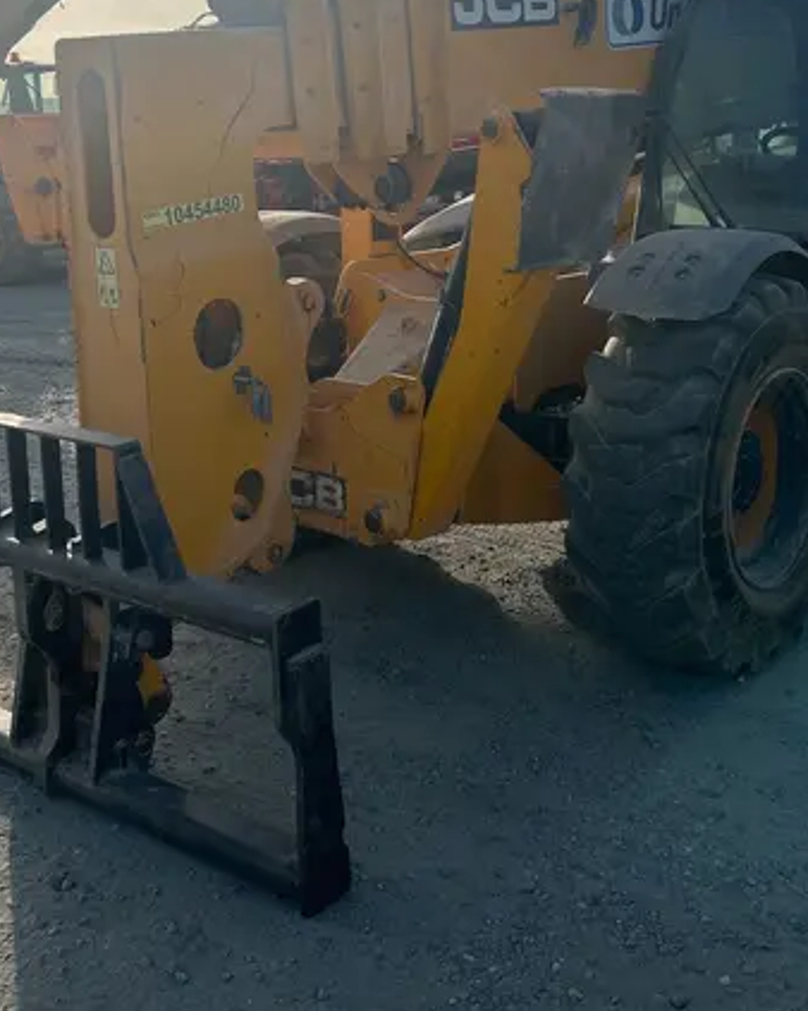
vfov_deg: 40.9
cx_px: 471
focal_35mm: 44
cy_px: 266
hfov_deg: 34.1
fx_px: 1316
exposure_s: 1/10309
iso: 50
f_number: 1.5
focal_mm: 5.7
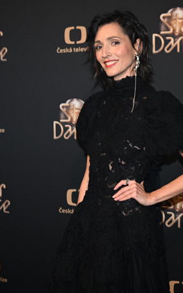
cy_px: 146
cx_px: 98
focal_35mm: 85
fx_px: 679
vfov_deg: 24.4
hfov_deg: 15.3
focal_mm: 55
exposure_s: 1/200
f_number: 4.5
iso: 4000
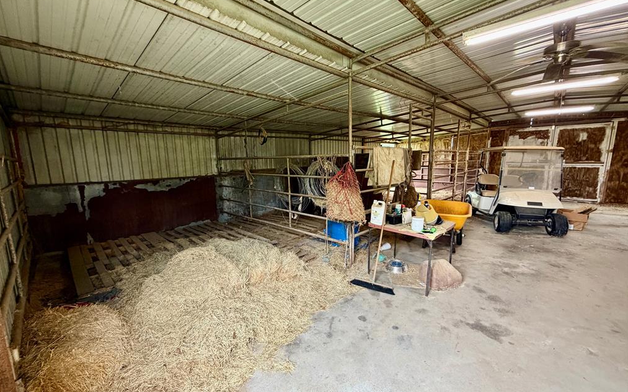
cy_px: 199
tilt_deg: -8.9
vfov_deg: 74.8
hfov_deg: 101.5
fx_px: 257
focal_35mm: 15
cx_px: 312
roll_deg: +1.2
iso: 320
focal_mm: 2.22
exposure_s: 1/66
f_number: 2.2
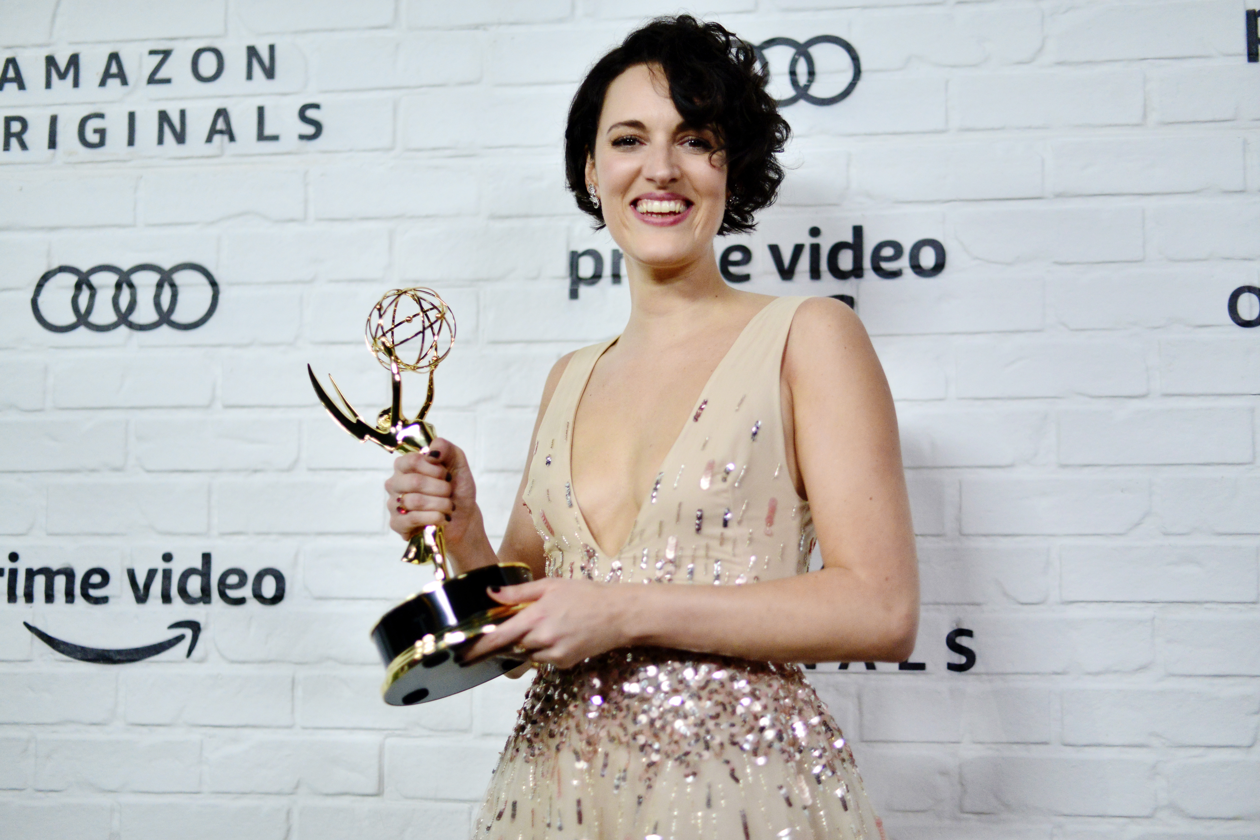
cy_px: 420
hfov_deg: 39.6
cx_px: 630
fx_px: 1750
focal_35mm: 50
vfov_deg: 27.0
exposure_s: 1/2000
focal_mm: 50
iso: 2000
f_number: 1.4
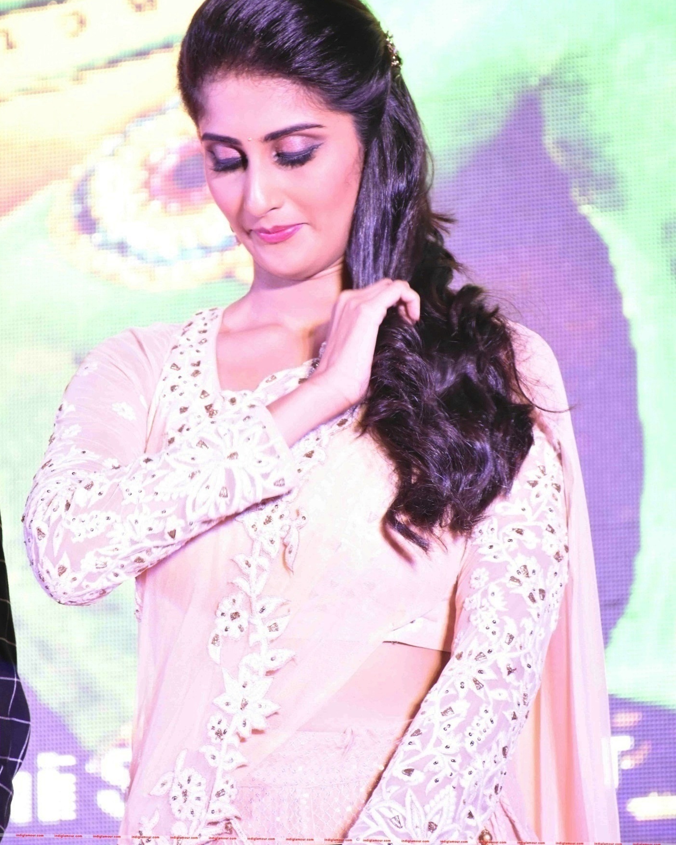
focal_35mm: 237
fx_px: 5927
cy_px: 419
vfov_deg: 8.2
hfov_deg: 6.5
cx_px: 338
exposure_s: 1/100
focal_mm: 140
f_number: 6.3
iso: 3200
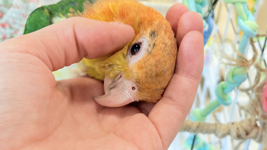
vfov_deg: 19.1
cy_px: 54
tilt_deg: -35.8
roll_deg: -4.4
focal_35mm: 63
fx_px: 446
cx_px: 130
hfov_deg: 33.3
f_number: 1.6
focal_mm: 5.96
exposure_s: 1/100
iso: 80
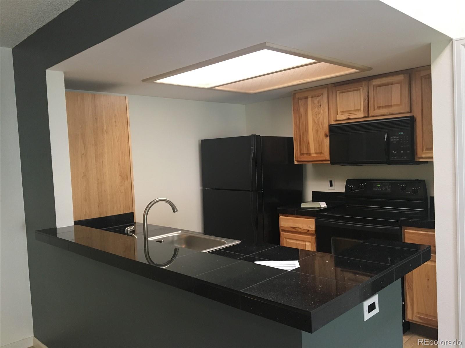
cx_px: 232
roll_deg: +1.0
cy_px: 174
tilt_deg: -2.7
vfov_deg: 48.2
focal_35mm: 29
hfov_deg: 61.7
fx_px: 390
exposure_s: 1/30
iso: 125
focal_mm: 4.15
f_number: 2.2
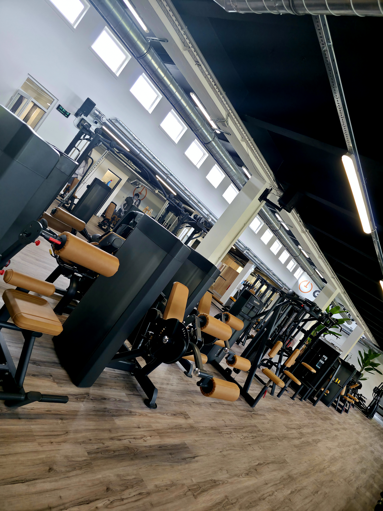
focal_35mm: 23
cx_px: 192
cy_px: 256
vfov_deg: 73.9
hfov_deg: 58.9
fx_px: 339
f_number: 1.7
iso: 125
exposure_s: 1/182
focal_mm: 6.3
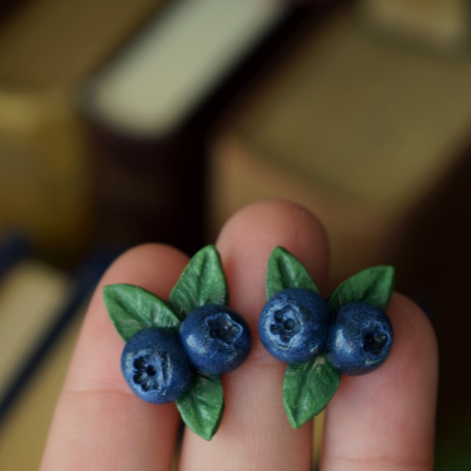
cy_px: 331
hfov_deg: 15.1
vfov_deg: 15.0
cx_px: 254
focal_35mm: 116
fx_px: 1781
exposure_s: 1/80
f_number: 5.6
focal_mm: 55
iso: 400
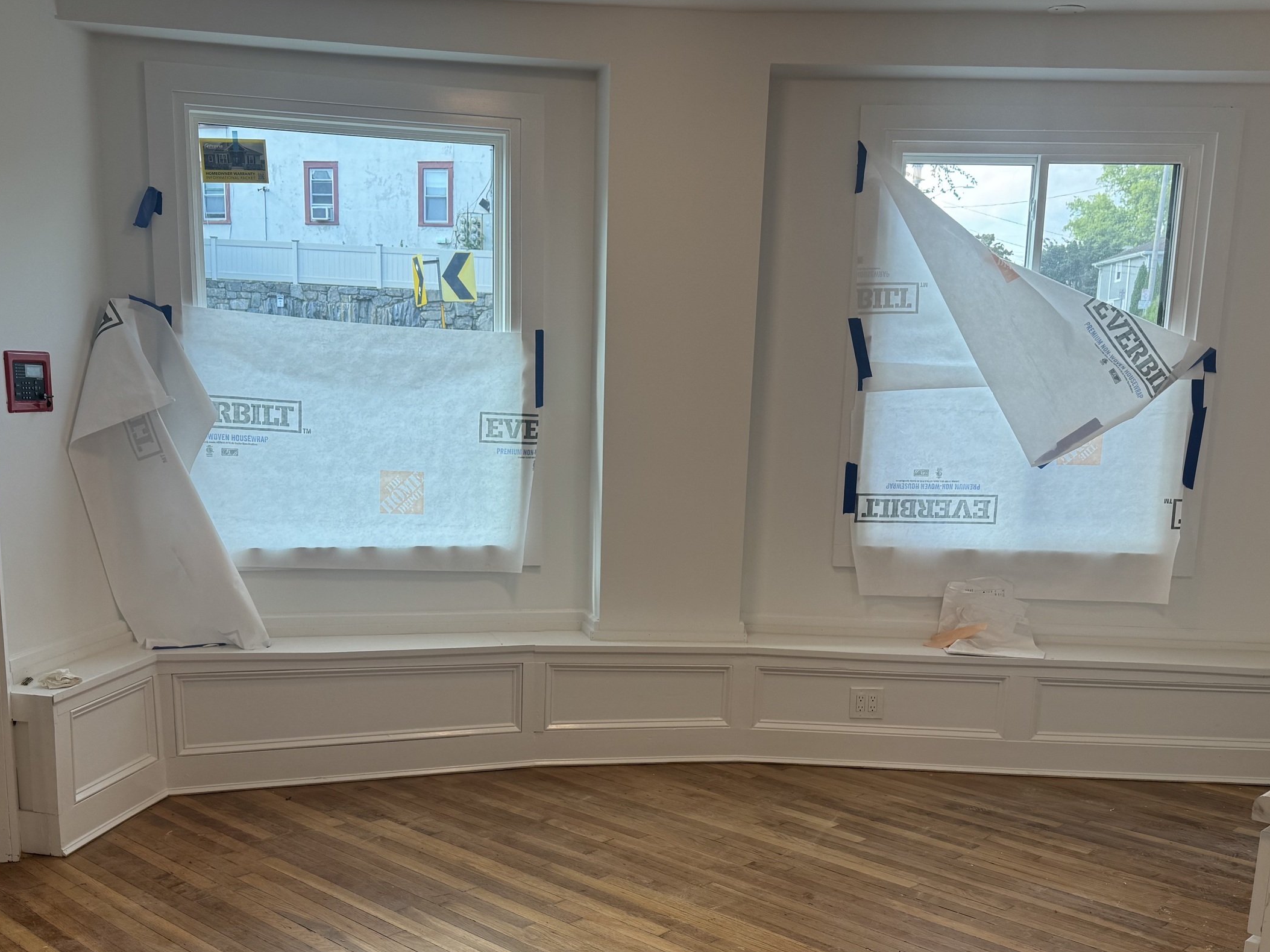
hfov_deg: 52.6
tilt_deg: -12.1
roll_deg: -1.7
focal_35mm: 35
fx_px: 1284
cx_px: 609
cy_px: 652
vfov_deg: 40.1
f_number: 1.78
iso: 50
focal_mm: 6.76
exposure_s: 1/120
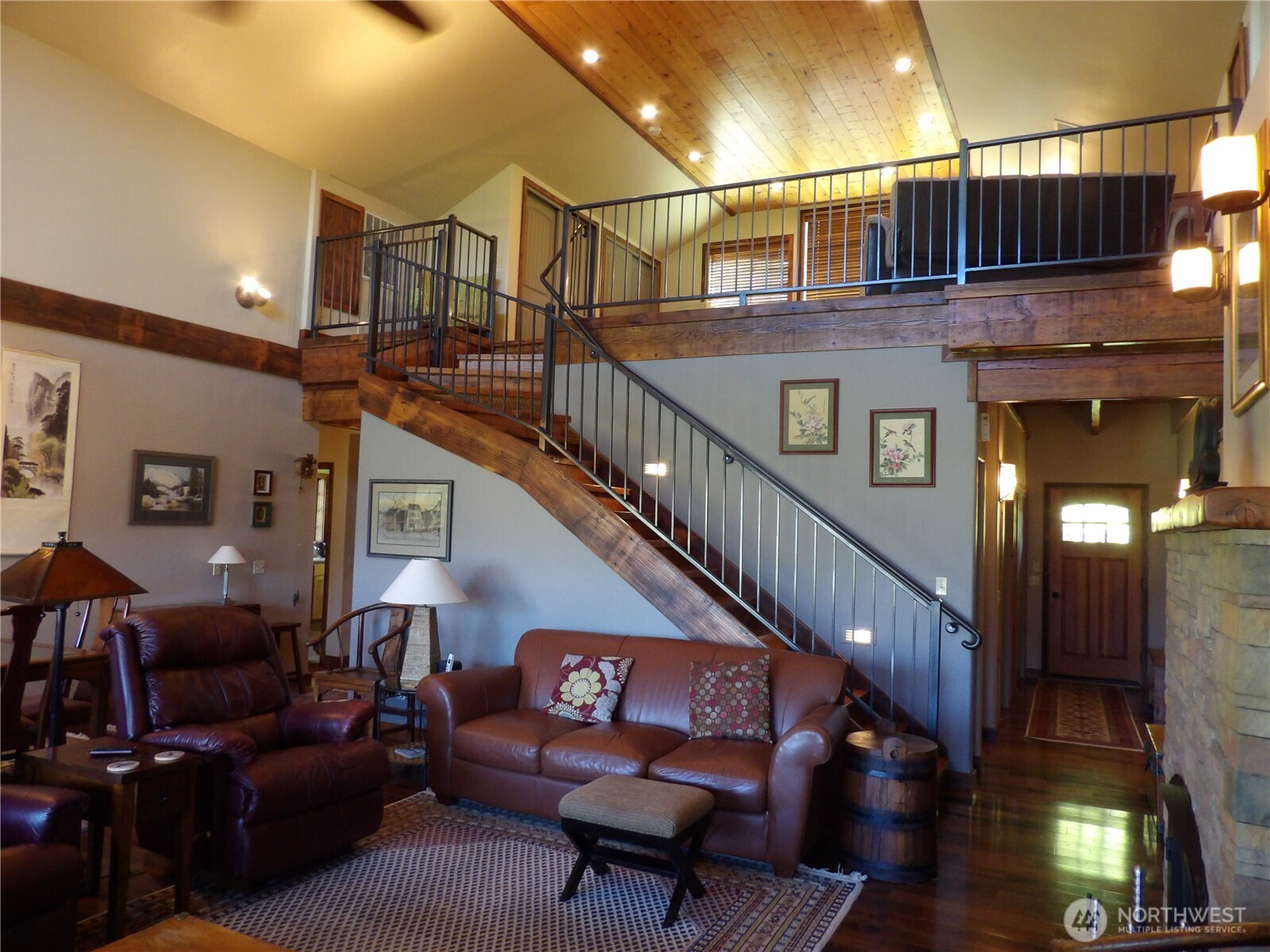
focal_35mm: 24
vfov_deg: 56.8
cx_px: 635
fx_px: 881
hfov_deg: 71.6
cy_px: 476
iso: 264
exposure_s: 1/17
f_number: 3.2
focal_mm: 4.3
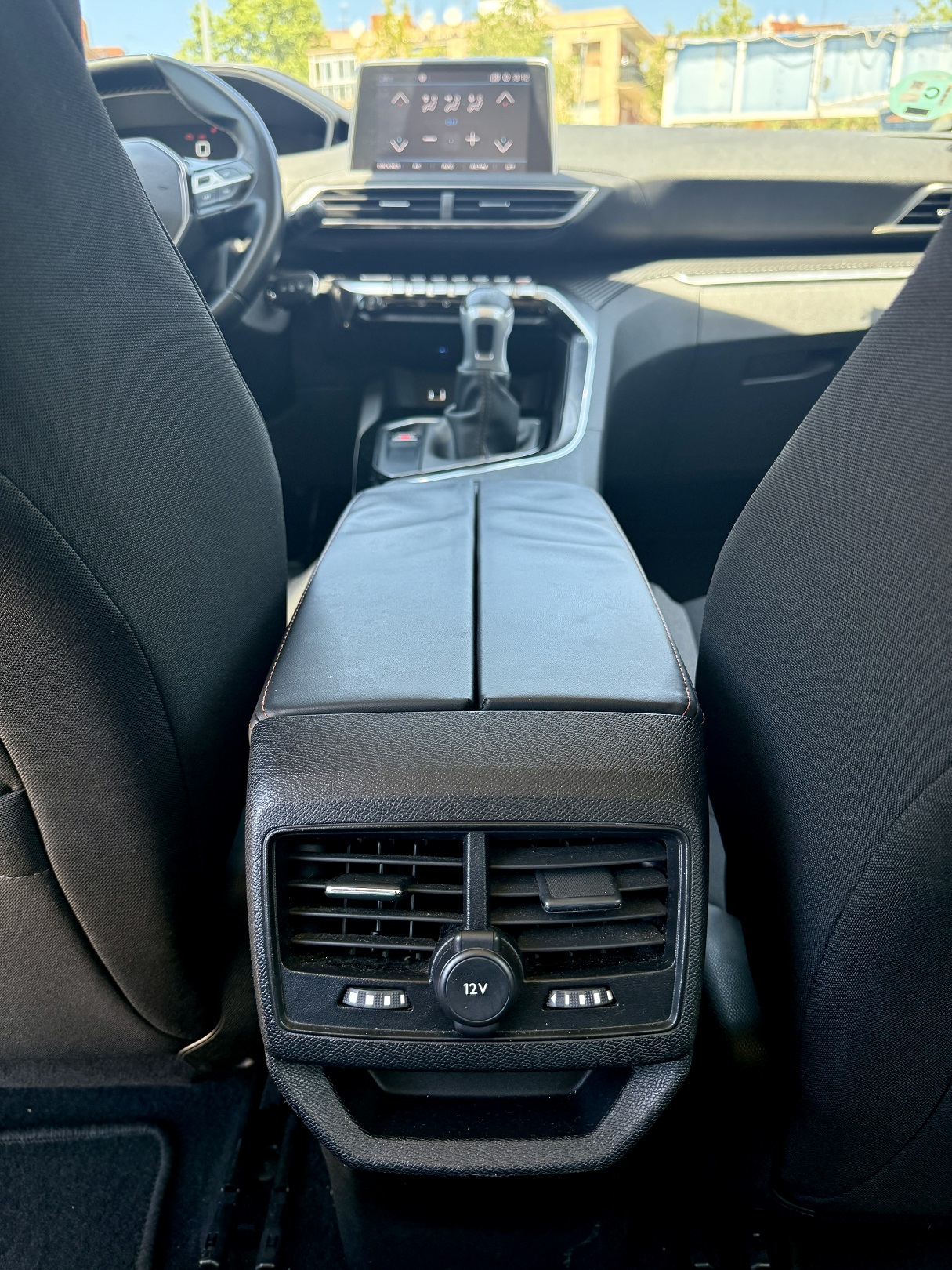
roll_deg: -0.5
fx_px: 880
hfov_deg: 56.8
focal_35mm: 24
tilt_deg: -22.3
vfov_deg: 71.6
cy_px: 635
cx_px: 476
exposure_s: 1/221
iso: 200
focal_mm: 6.76
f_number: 1.78
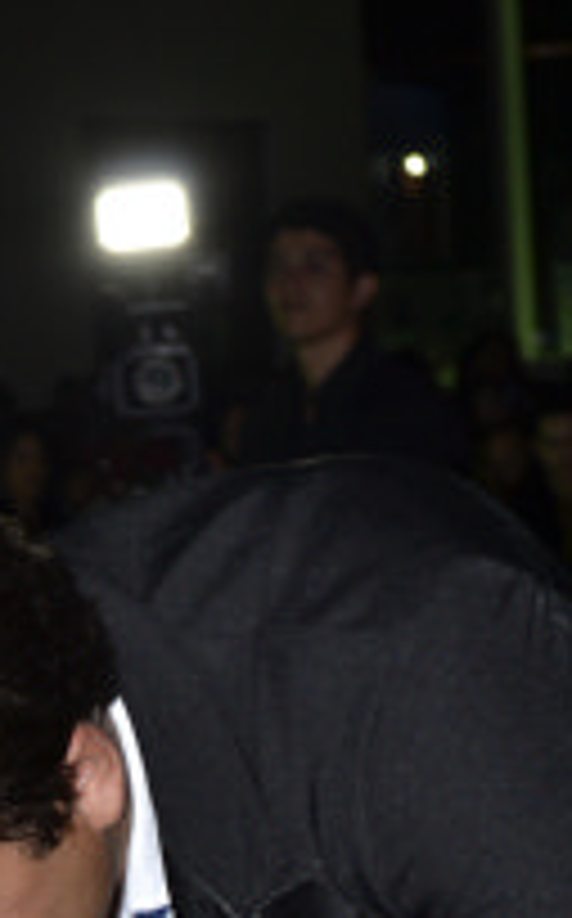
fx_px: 4502
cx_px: 47
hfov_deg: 7.2
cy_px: 1116
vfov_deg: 11.4
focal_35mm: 180
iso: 400
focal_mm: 48
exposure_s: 1/60
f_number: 5.3
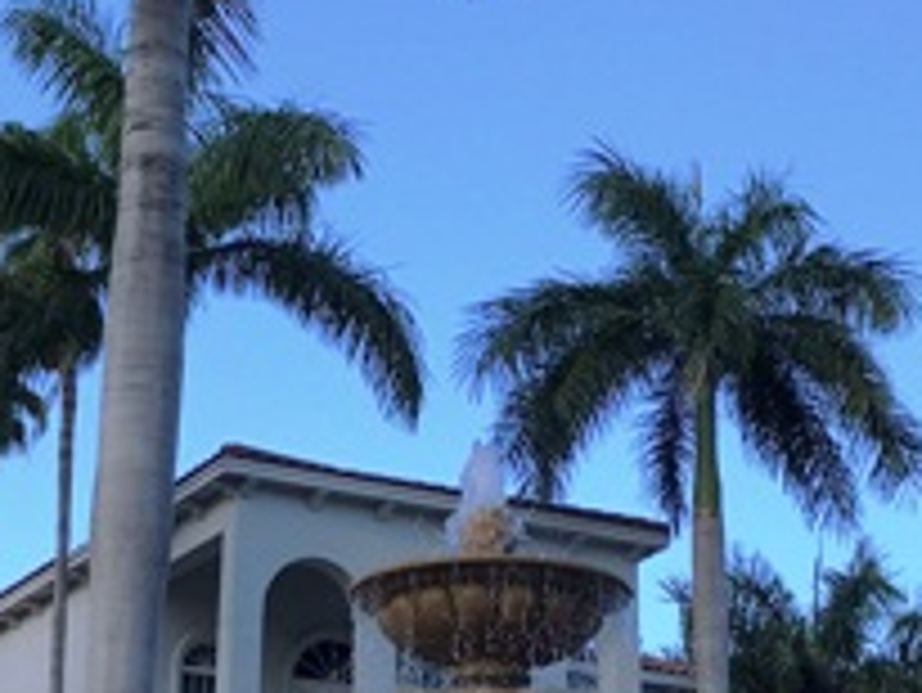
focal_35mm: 84
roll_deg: -0.3
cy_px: 394
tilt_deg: +20.3
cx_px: 481
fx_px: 2239
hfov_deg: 23.3
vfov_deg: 17.6
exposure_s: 1/1312
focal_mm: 3.99
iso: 20
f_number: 1.8
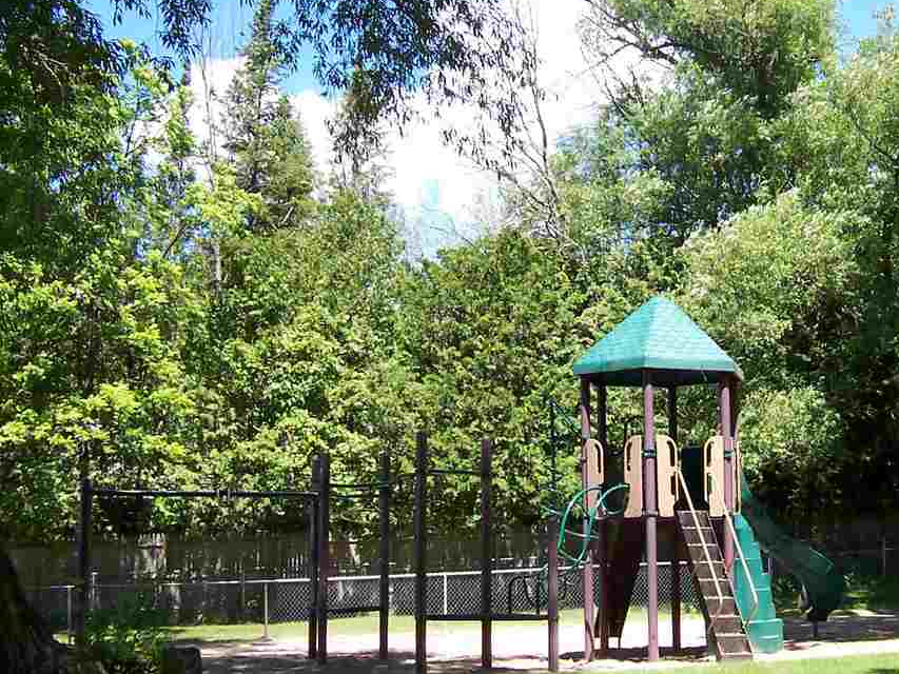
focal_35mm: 54
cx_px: 658
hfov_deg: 34.9
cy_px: 356
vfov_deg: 27.0
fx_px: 1403
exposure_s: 1/250
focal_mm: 5.6
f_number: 4
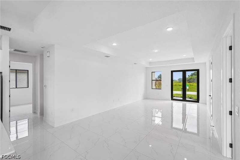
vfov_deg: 72.0
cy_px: 80
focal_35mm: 16
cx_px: 120
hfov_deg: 95.0
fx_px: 110
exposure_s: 1/160
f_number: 8
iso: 400
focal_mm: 16.5
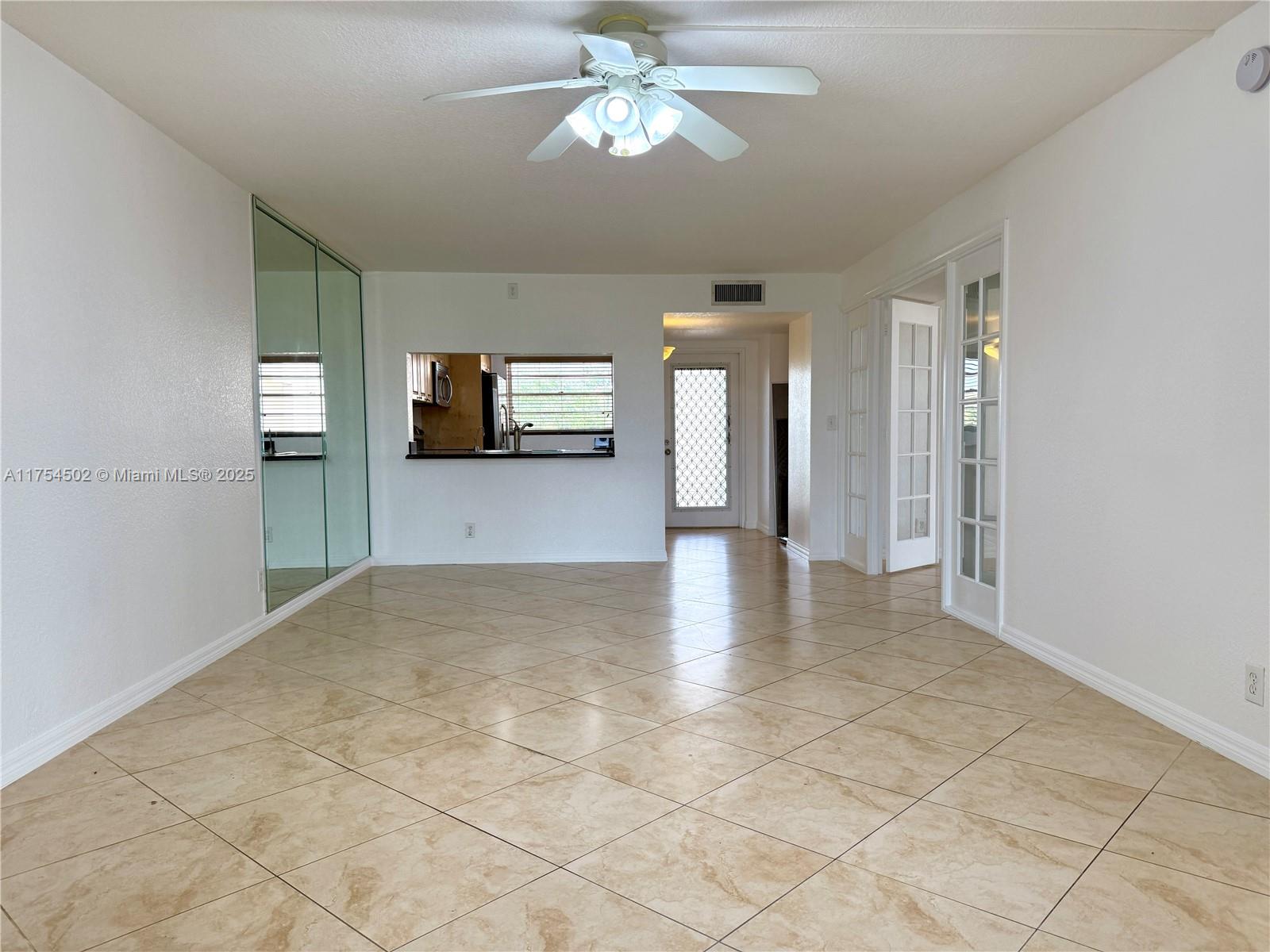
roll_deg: +0.7
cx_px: 635
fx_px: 881
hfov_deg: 71.6
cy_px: 476
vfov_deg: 56.8
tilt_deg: -2.6
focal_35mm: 24
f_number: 1.78
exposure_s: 1/247
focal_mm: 6.76
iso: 100
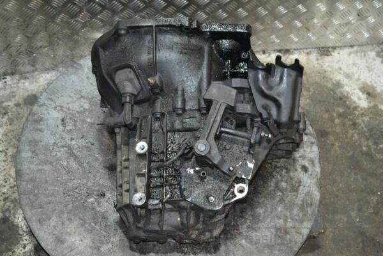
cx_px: 192
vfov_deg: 26.5
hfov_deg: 38.9
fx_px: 543
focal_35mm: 51
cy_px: 128
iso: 2000
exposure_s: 1/60
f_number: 5
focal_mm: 34
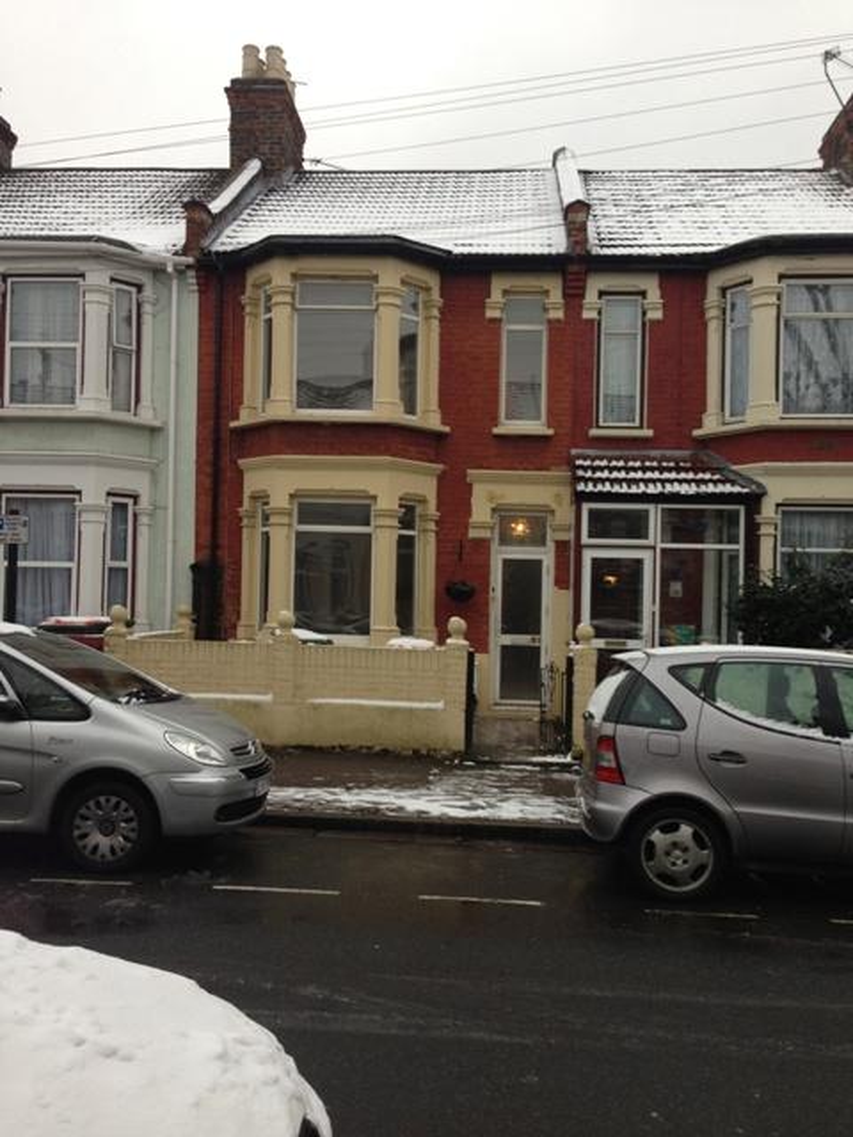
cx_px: 426
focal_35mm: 33
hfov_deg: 42.9
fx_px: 1084
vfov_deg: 55.4
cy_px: 568
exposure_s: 1/120
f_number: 2.4
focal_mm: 4.13
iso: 64
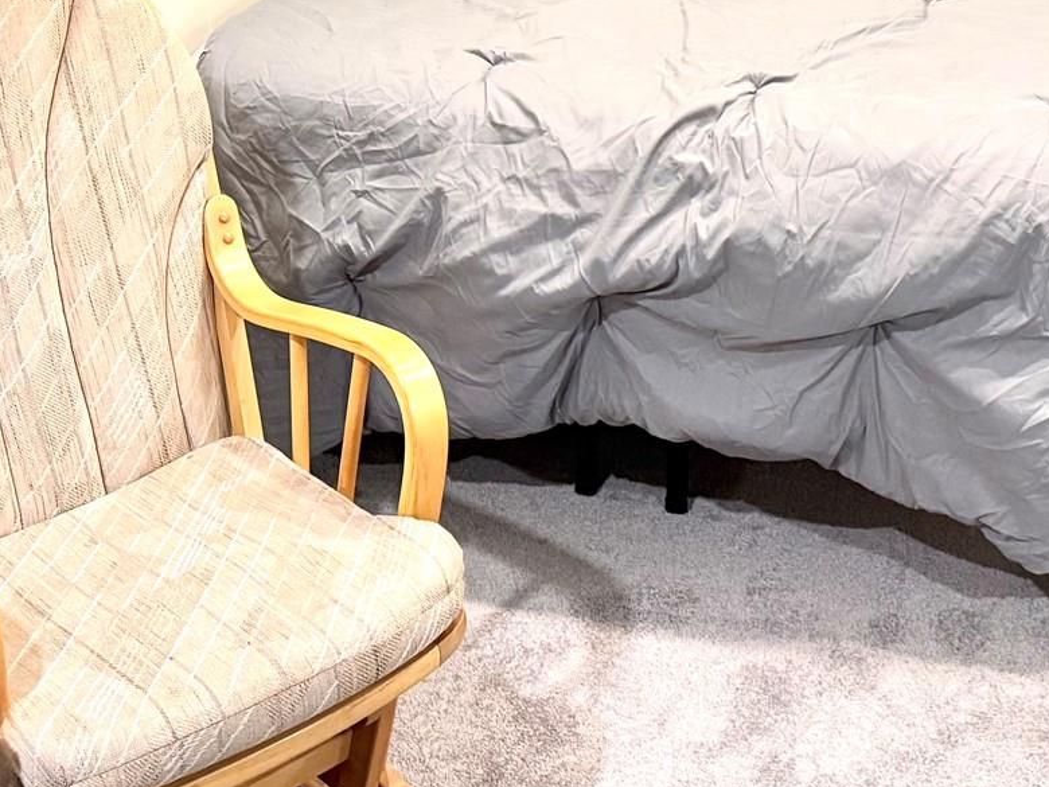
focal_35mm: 63
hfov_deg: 30.5
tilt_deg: -12.5
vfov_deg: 21.6
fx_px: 1909
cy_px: -155
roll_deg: -0.7
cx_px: 699
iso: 320
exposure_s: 1/59
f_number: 1.78
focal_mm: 6.76
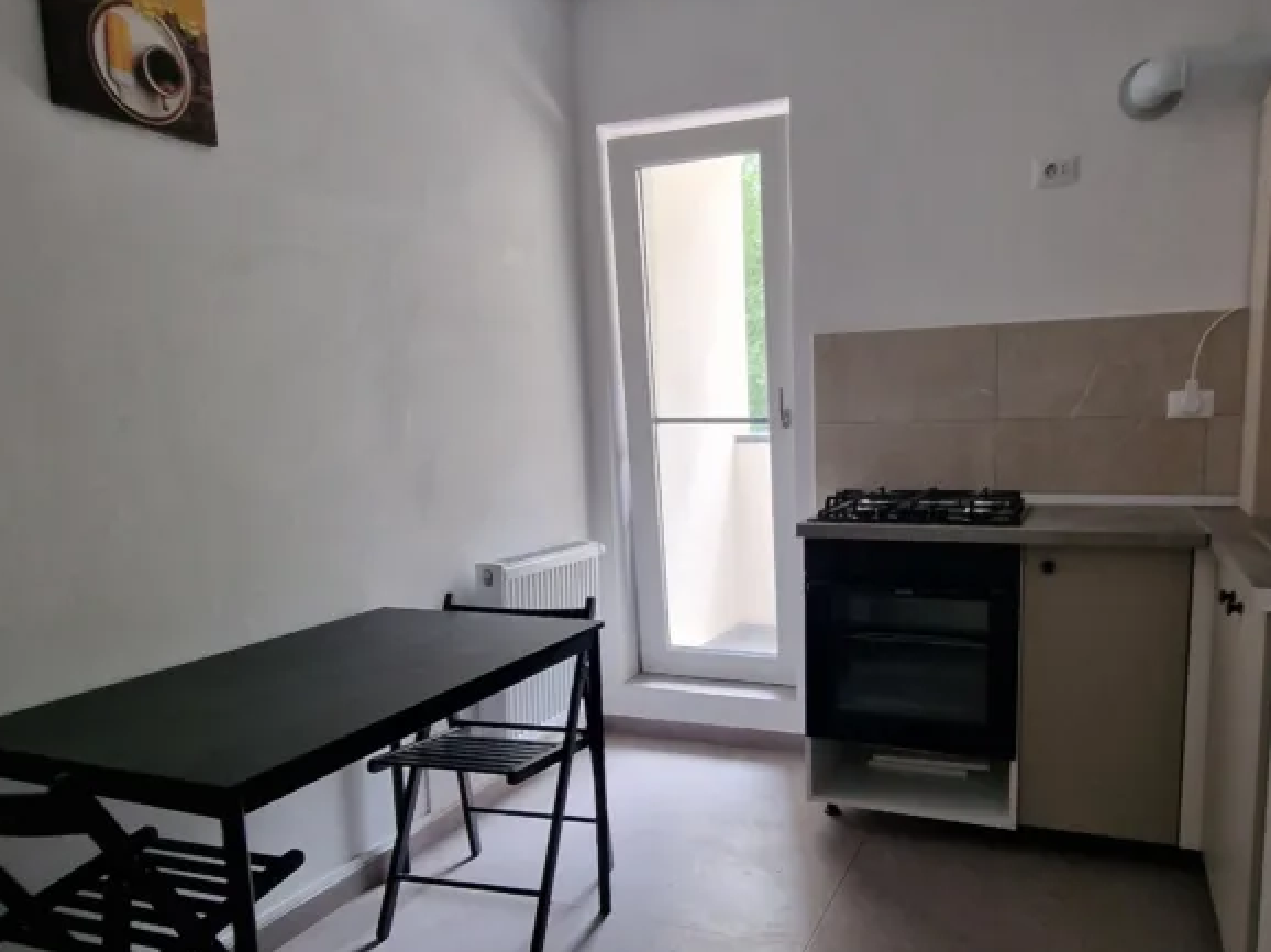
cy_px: 569
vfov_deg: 70.8
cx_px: 695
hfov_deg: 87.5
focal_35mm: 18
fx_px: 661
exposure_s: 1/50
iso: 320
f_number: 2.2
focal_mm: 2.2
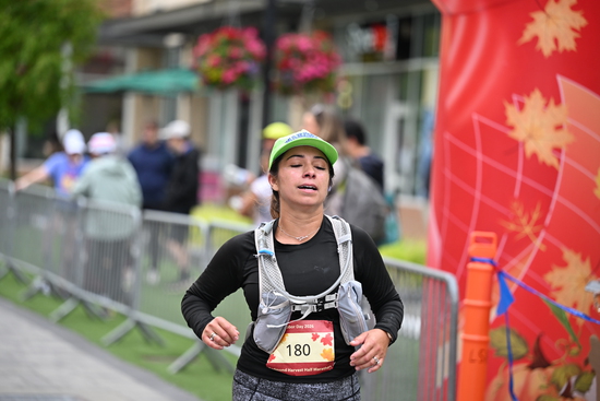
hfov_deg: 15.2
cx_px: 300
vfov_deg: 10.2
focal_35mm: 135
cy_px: 200
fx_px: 2250
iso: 640
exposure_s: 1/2000
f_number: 2.8
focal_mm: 135
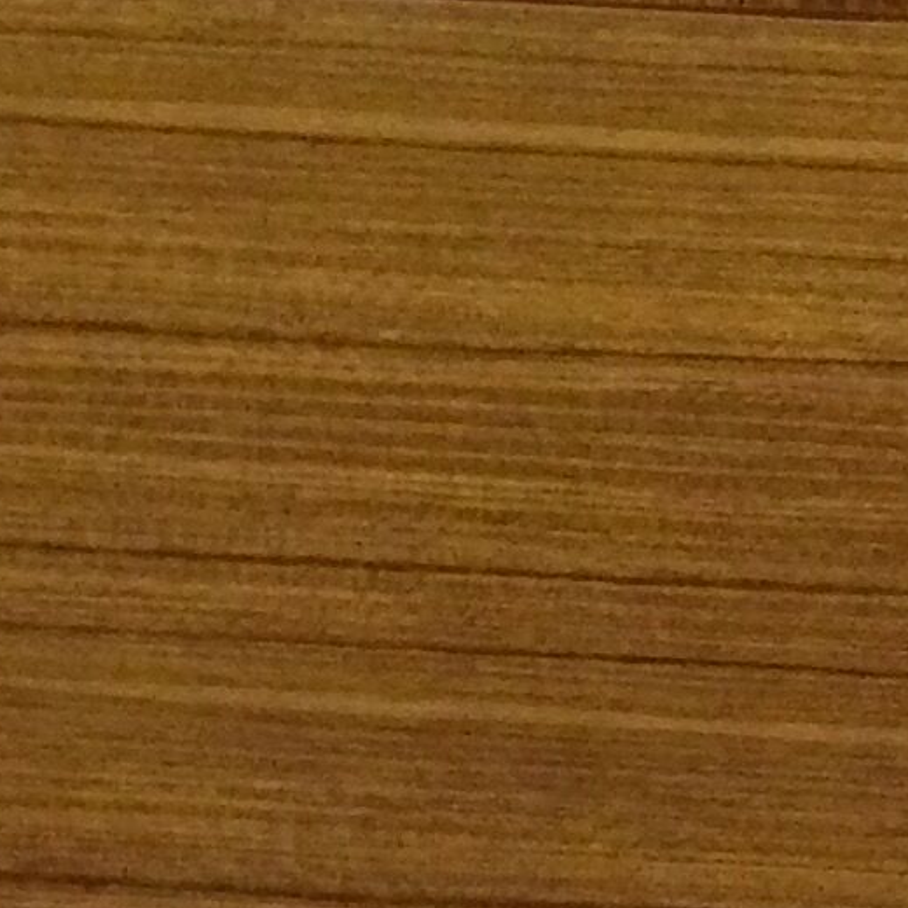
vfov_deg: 9.6
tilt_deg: -32.7
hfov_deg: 9.6
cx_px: 463
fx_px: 5431
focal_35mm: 183
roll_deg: -0.9
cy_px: 386
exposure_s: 1/17
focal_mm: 4.12
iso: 500
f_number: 2.4
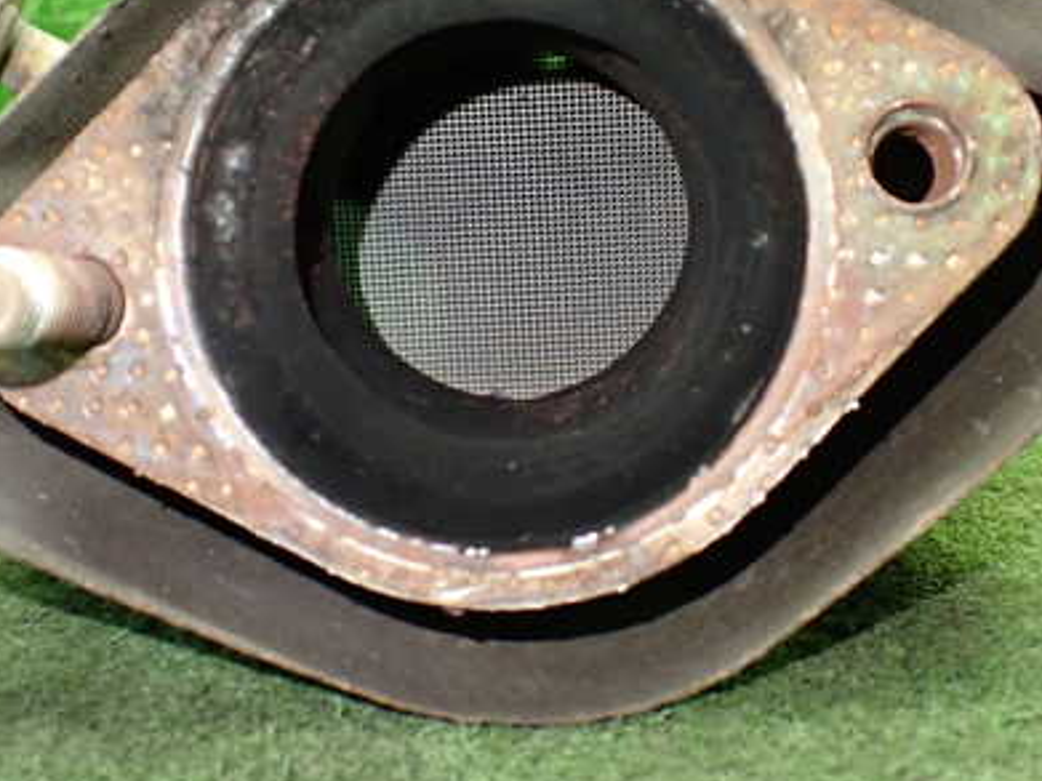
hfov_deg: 41.2
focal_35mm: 46
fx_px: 1384
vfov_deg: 31.3
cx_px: 480
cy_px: 267
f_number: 2.3
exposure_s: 1/50
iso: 800
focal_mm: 5.4
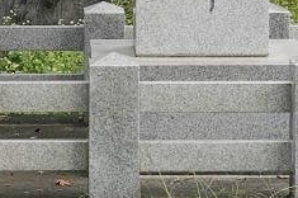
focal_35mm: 220
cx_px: 126
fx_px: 1819
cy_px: -259
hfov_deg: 9.4
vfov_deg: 6.0
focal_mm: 43
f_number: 4
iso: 320
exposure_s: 1/160
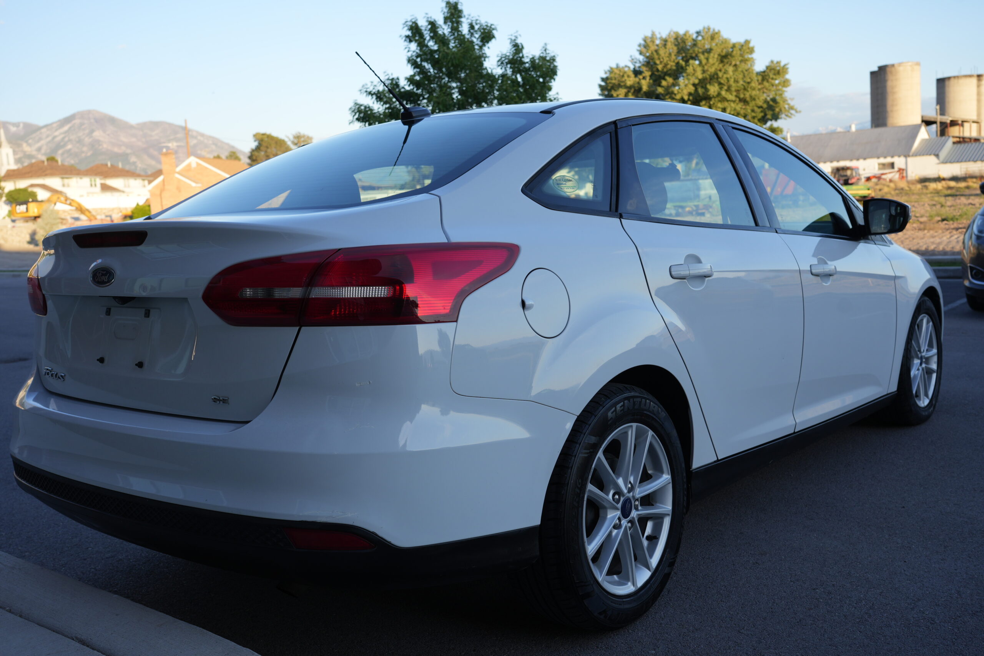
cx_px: 492
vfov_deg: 37.9
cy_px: 328
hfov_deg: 54.4
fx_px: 957
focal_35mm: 35
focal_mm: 35
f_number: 5.6
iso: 160
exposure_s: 1/160
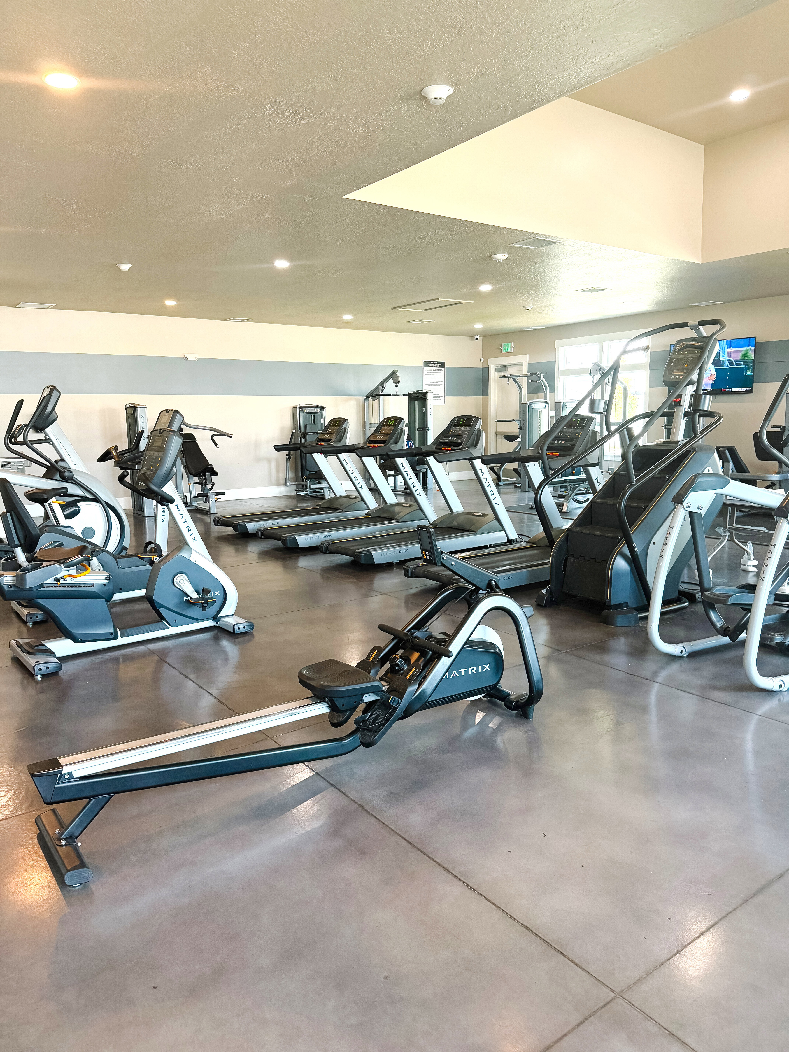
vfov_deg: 71.6
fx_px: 729
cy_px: 526
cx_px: 394
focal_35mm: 24
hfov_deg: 56.8
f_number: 1.8
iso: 250
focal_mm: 6.76
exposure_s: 1/120
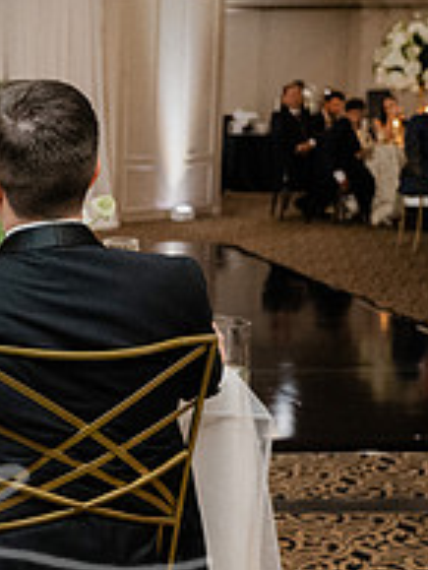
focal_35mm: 78
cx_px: -142
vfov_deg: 25.0
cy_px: 297
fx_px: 1284
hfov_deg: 17.6
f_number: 2.8
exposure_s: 1/160
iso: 3200
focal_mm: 27
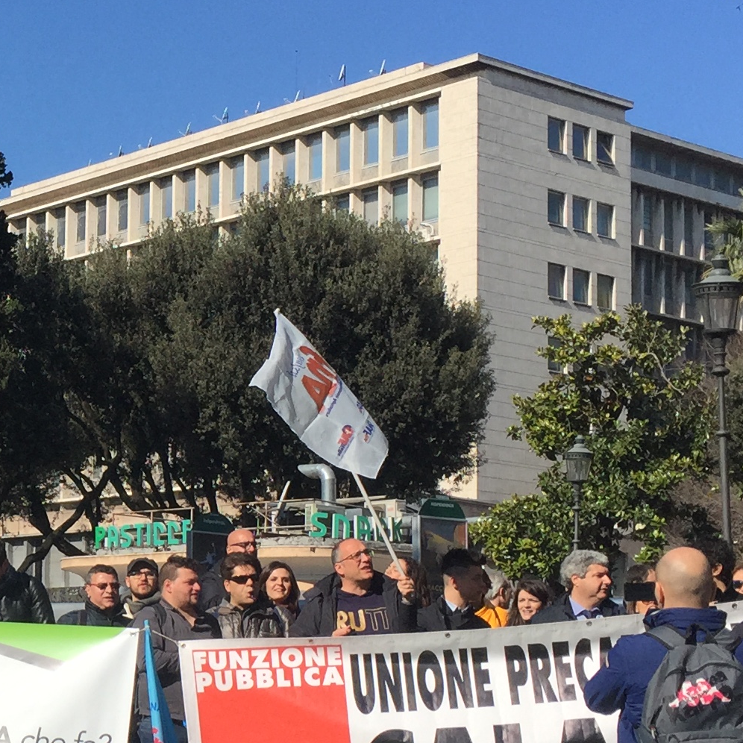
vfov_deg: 20.6
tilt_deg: +4.6
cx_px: -93
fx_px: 2040
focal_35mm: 84
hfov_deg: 19.7
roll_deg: -2.8
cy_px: 486
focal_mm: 4.15
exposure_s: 1/2825
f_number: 2.2
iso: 32
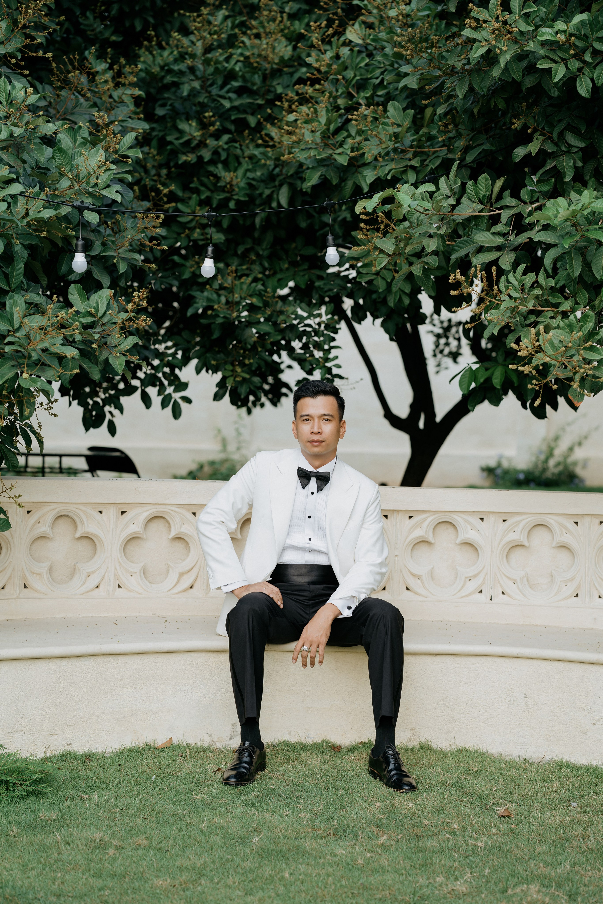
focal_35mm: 85
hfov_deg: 16.1
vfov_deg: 23.9
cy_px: 452
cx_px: 302
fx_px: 2135
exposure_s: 1/500
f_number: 2.8
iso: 160
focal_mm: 85
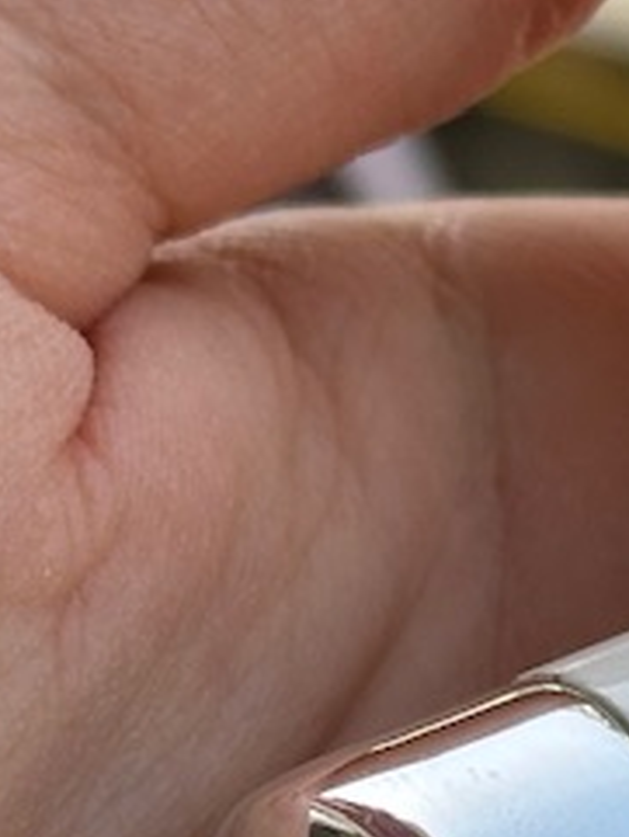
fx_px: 6173
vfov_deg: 7.7
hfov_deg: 5.8
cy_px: 663
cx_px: 455
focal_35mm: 255
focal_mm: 6.86
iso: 64
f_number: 1.78
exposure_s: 1/850
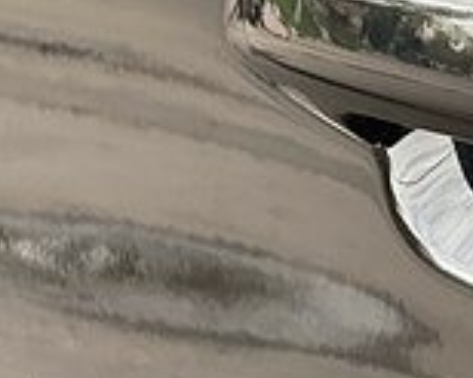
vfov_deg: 5.8
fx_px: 3749
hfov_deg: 7.1
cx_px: 691
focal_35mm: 268
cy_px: 68
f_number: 2.8
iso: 160
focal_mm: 9
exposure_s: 1/99
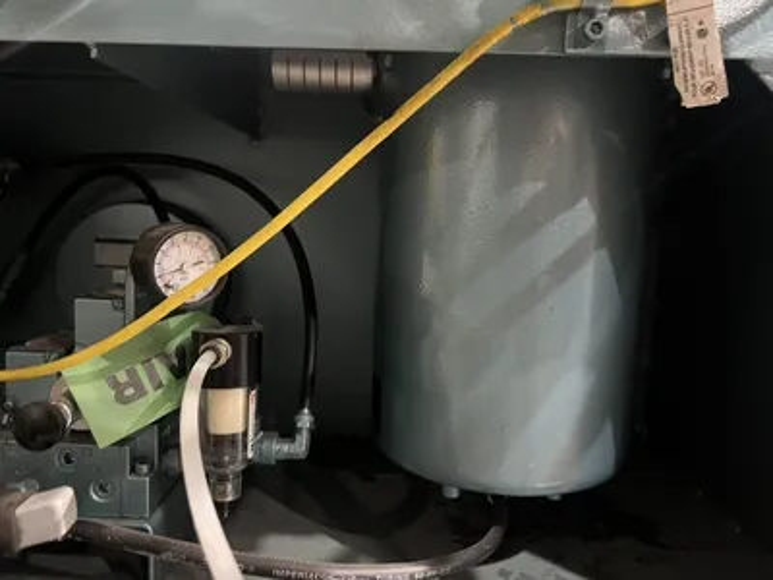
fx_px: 581
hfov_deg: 67.3
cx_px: 386
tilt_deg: -6.2
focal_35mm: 26
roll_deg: -2.6
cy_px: 290
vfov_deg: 53.1
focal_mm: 5.7
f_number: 1.5
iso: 640
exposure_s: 1/30
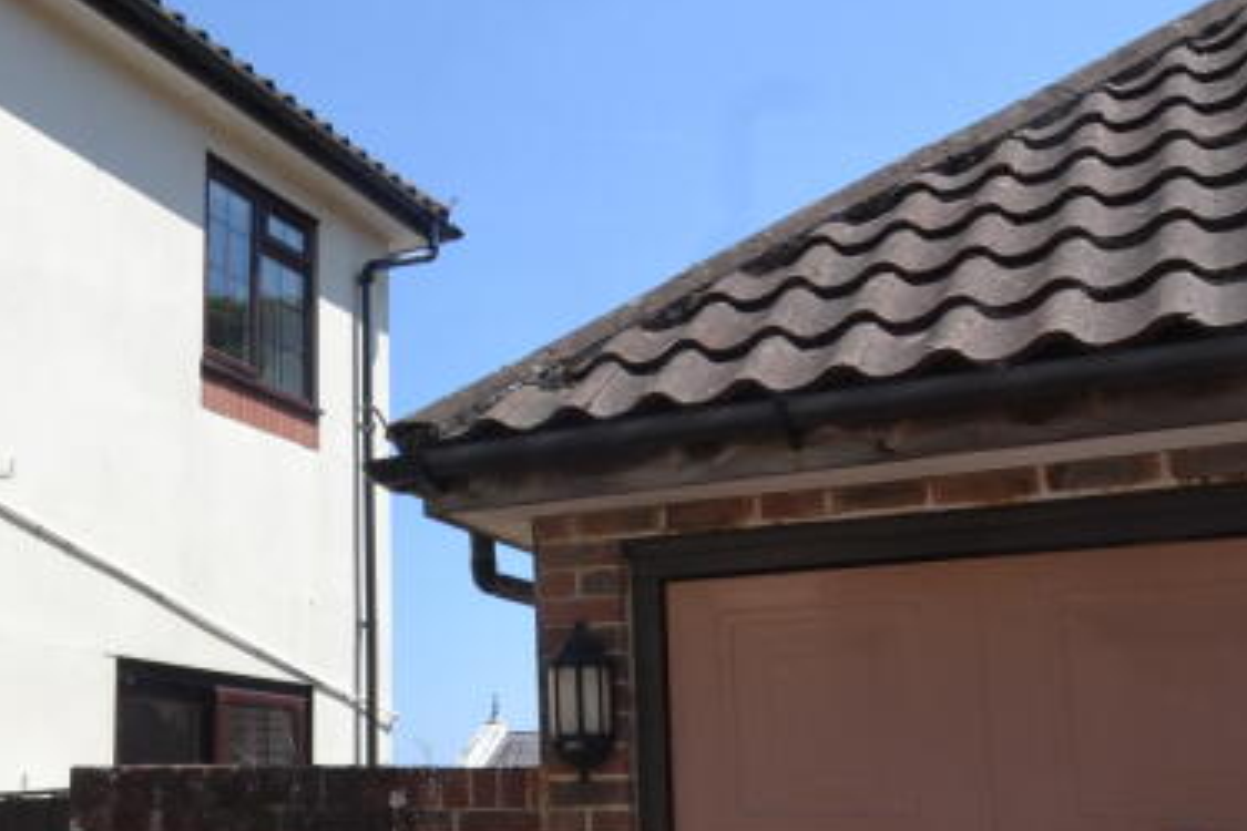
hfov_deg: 45.7
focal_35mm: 41
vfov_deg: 32.6
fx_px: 1420
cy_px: 490
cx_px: 309
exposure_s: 1/400
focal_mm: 10
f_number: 10
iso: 400
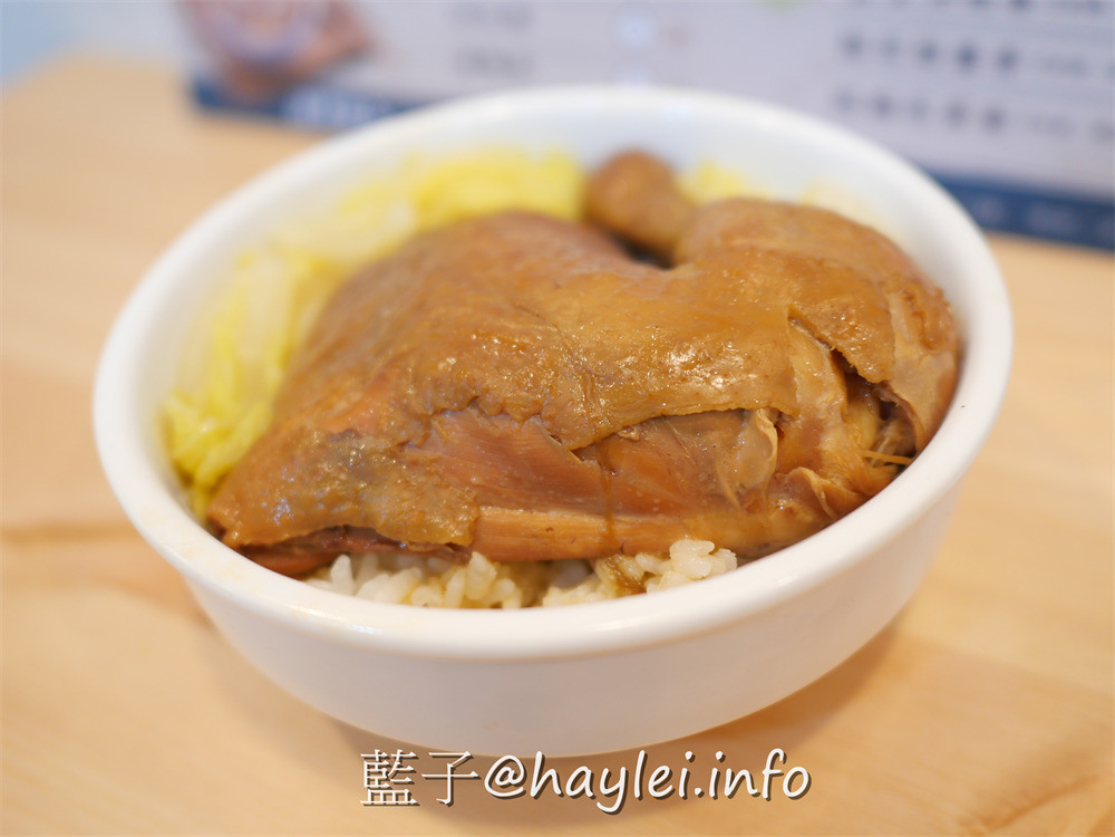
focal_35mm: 30
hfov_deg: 60.0
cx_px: 558
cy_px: 418
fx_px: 966
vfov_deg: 46.8
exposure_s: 1/60
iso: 250
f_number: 1.7
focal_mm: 15
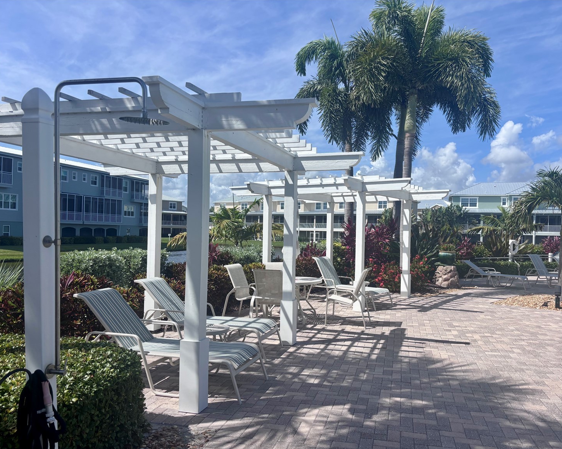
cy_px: 231
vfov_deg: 51.5
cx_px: 306
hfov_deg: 62.1
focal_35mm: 28
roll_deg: -1.4
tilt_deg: +0.1
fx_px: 466
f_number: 1.6
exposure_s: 1/5076
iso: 50
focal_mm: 5.96
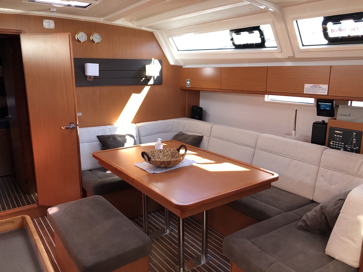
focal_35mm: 28
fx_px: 294
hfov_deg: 63.4
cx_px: 182
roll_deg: +0.4
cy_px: 136
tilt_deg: -11.8
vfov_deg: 49.7
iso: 25
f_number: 1.8
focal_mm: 4
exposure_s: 1/30
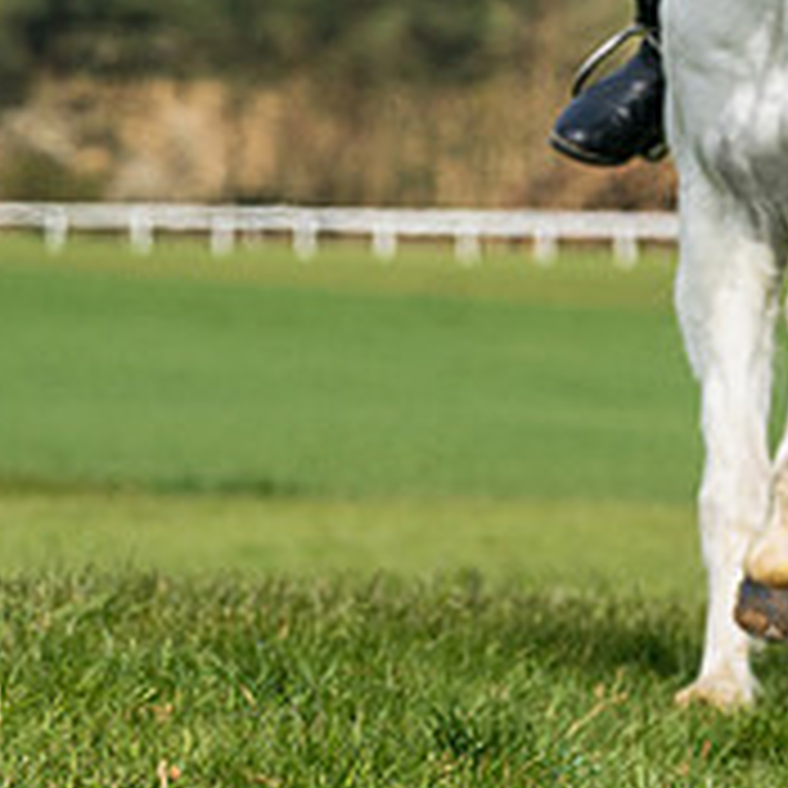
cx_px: 988
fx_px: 13470
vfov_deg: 3.3
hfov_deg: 3.3
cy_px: -218
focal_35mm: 523
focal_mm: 135
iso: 400
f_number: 6.3
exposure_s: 1/1000
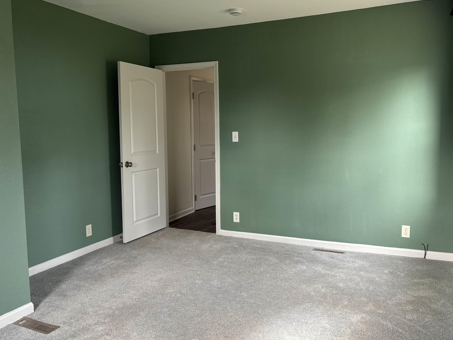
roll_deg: +0.6
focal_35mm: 30
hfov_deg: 59.9
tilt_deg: -5.1
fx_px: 393
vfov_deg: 46.8
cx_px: 242
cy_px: 156
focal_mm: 5.96
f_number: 1.6
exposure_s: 1/64
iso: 125
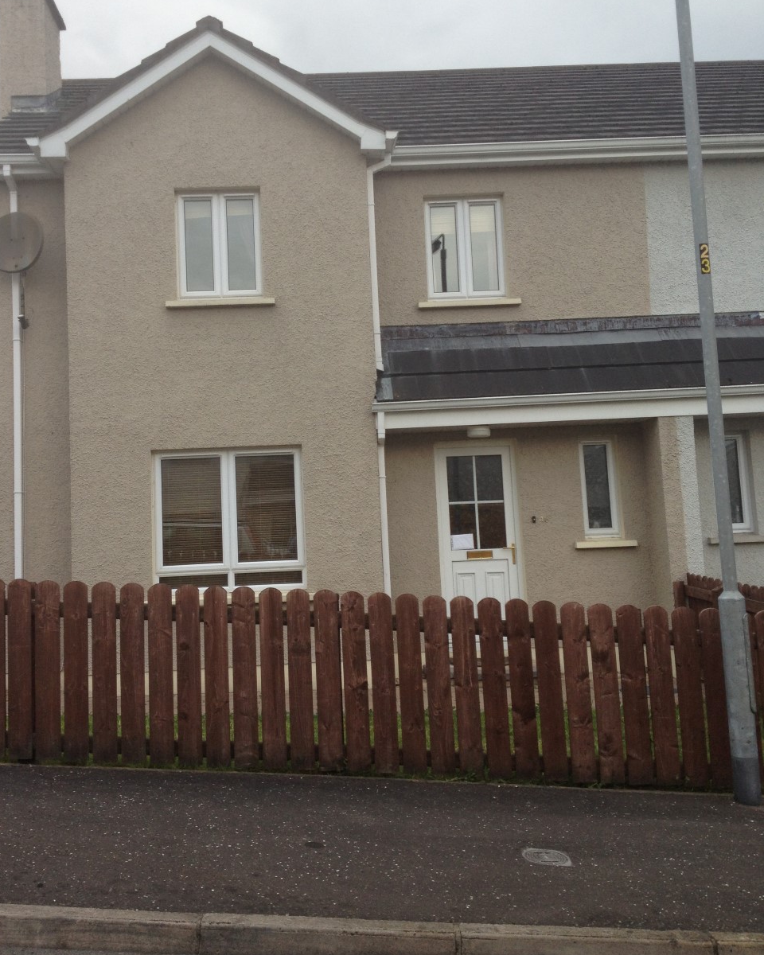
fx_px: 1159
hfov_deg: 36.4
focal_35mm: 41
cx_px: 335
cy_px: 410
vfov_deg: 44.7
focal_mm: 4.28
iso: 50
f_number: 2.4
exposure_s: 1/133
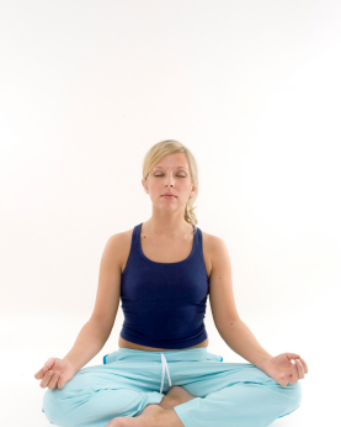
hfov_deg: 39.2
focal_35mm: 38
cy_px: 255
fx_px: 479
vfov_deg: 47.7
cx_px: 169
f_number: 18
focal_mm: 22
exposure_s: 1/500
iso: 250
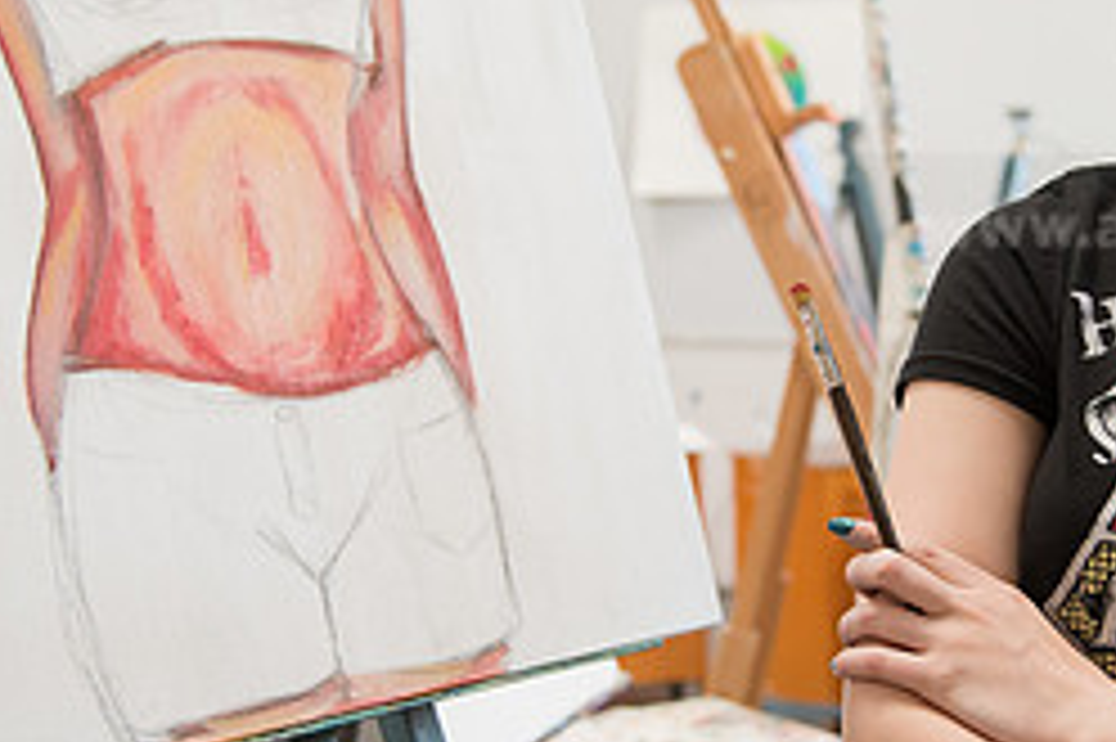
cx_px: 720
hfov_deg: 22.8
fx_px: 2757
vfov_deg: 15.3
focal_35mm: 89
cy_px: 322
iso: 1000
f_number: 4
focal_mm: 38
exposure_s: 1/160
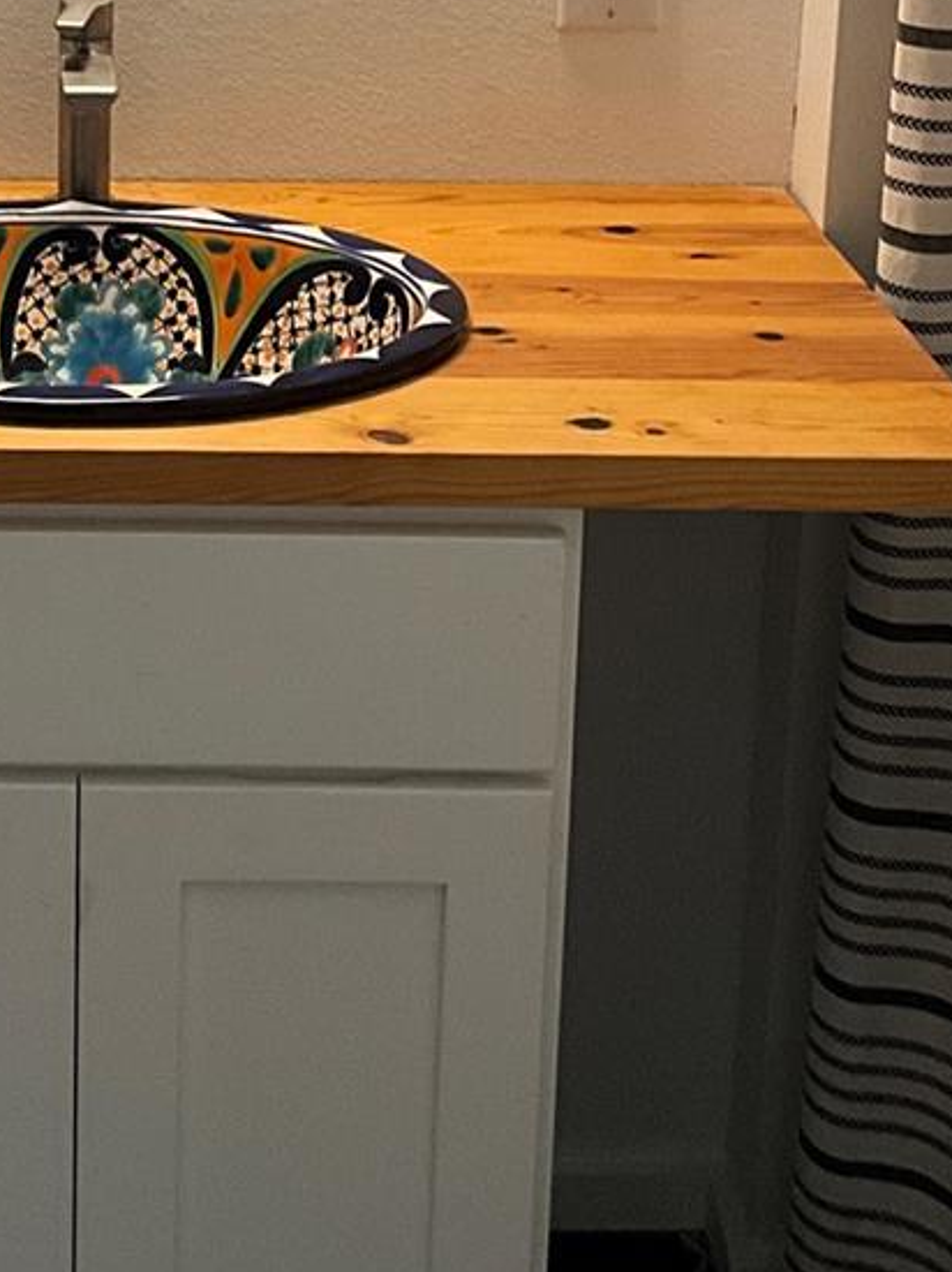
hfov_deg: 17.9
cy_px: 74
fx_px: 2972
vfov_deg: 23.4
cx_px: 81
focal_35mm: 81
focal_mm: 3
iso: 125
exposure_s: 1/60
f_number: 1.8
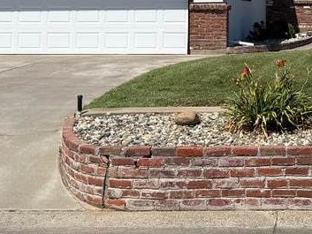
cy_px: -20
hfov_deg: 21.6
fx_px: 784
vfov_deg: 16.5
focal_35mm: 87
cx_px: 322
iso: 80
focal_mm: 6.76
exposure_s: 1/7353
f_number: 1.78
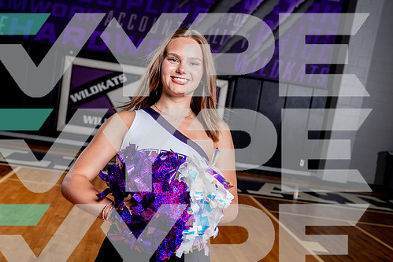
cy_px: 151
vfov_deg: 32.6
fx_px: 448
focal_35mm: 41
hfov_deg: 47.3
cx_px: 172
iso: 100
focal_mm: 34
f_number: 4
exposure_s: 1/250
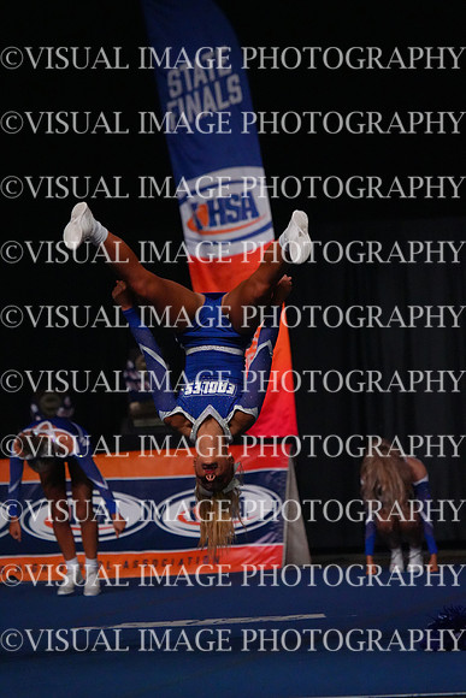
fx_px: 4851
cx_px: 233
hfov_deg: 5.5
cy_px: 349
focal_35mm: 250
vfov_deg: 8.2
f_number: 5.6
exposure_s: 1/1250
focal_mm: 250
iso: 16000
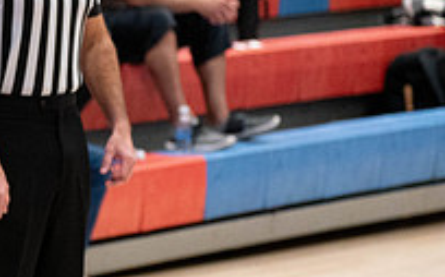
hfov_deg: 5.4
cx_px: -189
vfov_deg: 3.4
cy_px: 125
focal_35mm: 385
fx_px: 4664
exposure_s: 1/1000
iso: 5000
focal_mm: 107
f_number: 2.8
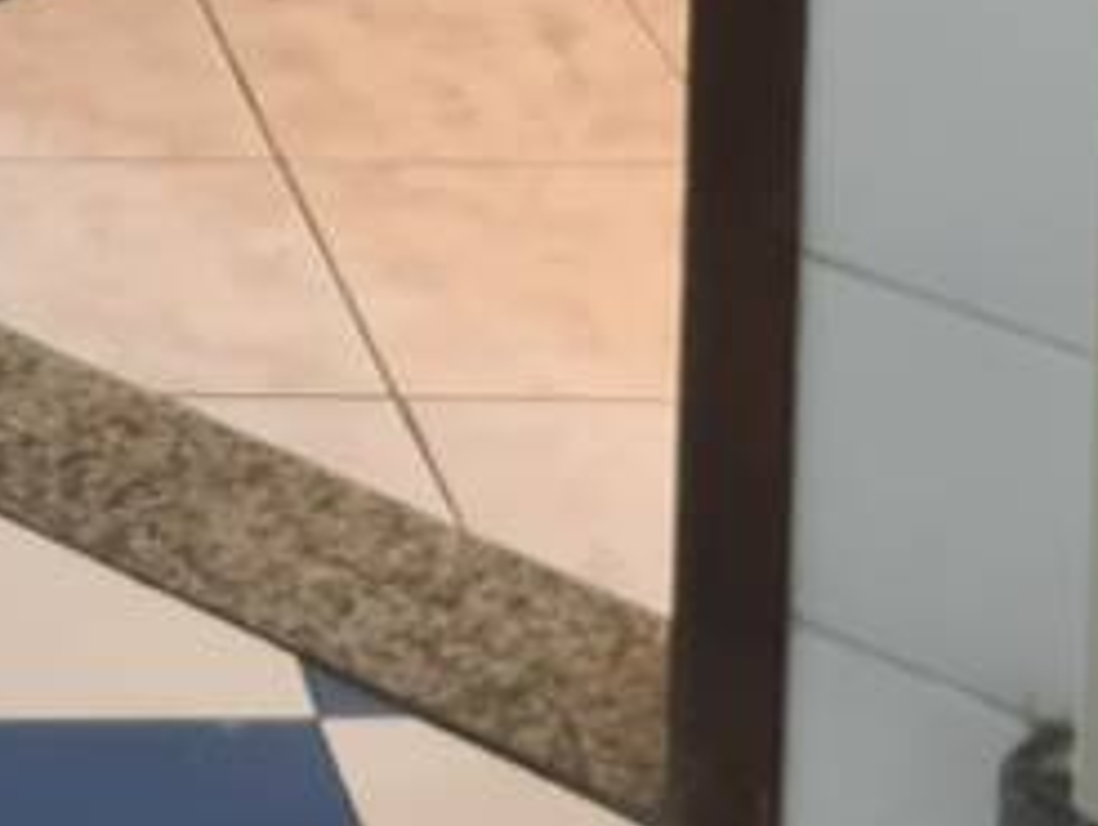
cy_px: -1576
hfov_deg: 12.0
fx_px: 4826
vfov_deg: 8.4
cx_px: -839
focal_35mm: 152
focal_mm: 5.4
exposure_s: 1/40
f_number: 1.8
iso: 200
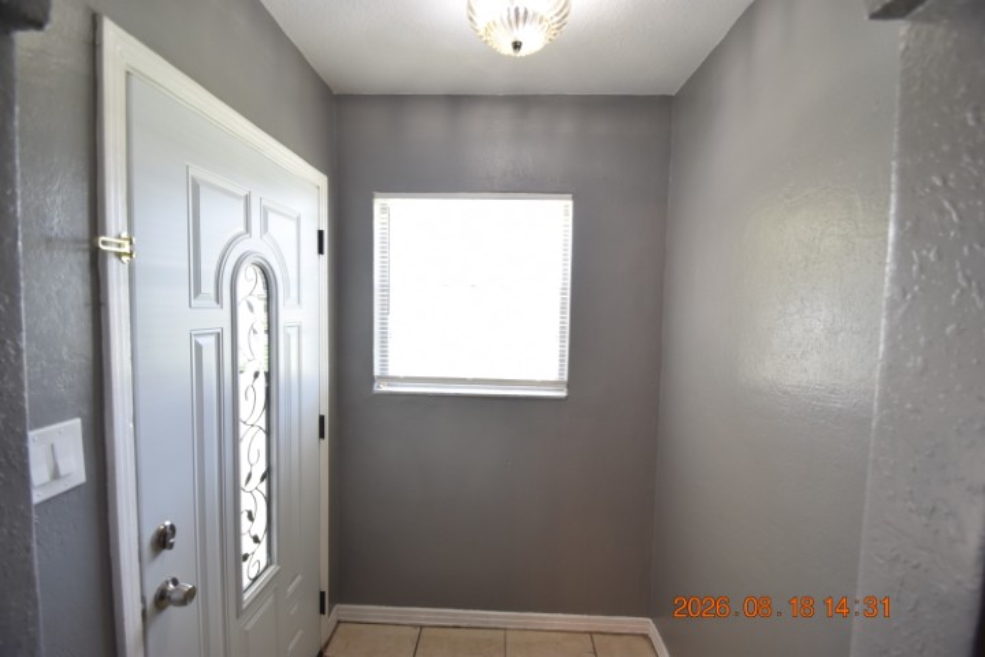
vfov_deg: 77.3
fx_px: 410
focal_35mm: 15
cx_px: 492
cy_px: 328
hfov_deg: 100.4
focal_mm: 10
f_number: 4.8
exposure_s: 1/90
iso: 400
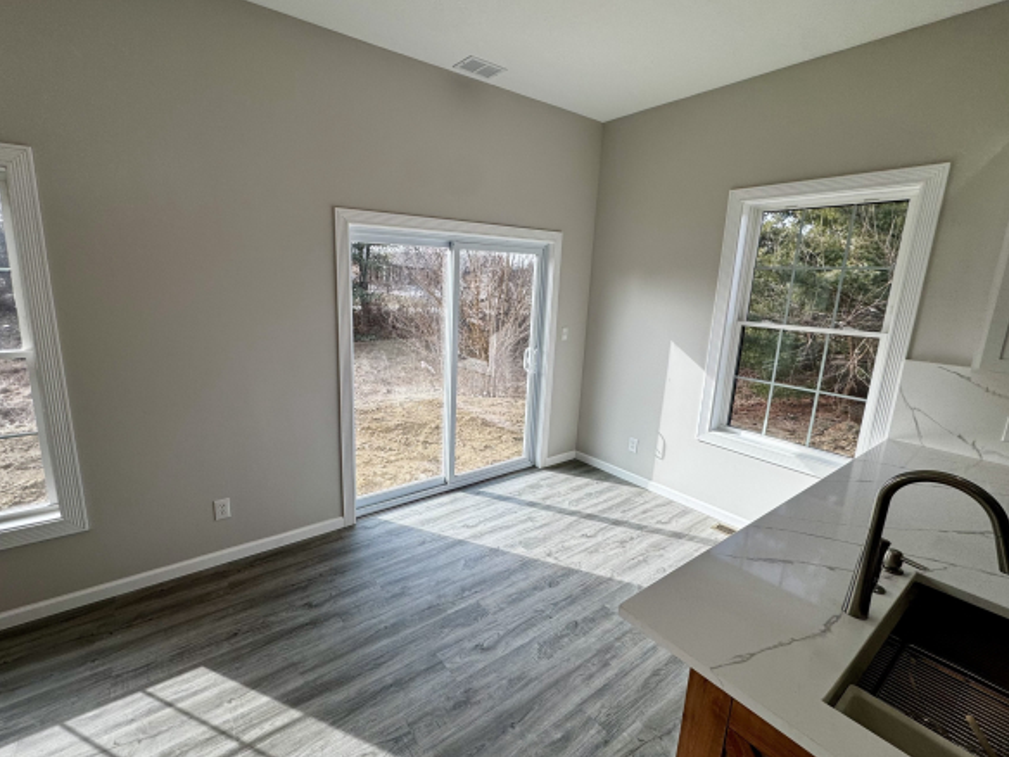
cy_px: 372
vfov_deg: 78.1
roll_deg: -1.5
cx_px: 460
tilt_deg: -12.4
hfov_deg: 94.3
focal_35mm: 16
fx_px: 466
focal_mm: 2.22
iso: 40
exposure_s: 1/381
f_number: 2.2
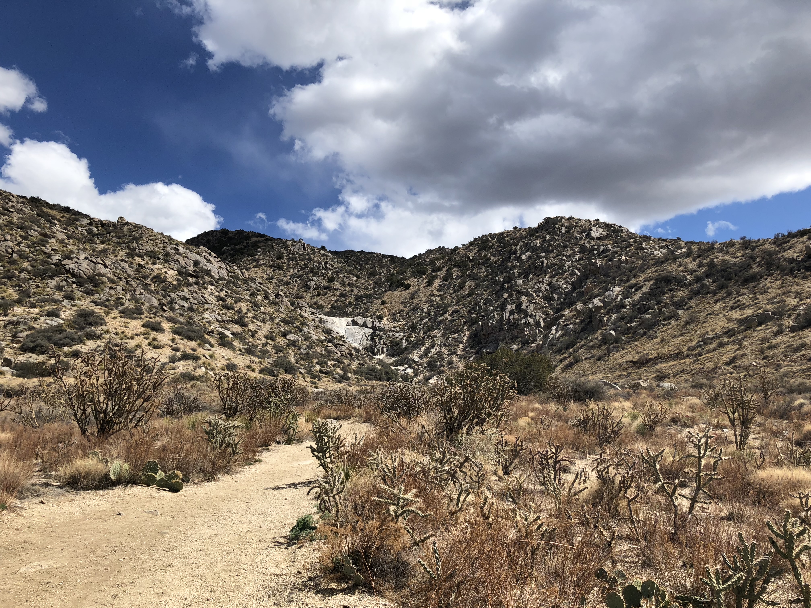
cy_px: 304
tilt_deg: +14.7
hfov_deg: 63.4
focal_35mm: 28
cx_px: 406
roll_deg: -0.1
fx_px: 656
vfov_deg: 49.7
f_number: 1.8
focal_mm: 3.99
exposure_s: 1/2667
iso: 20
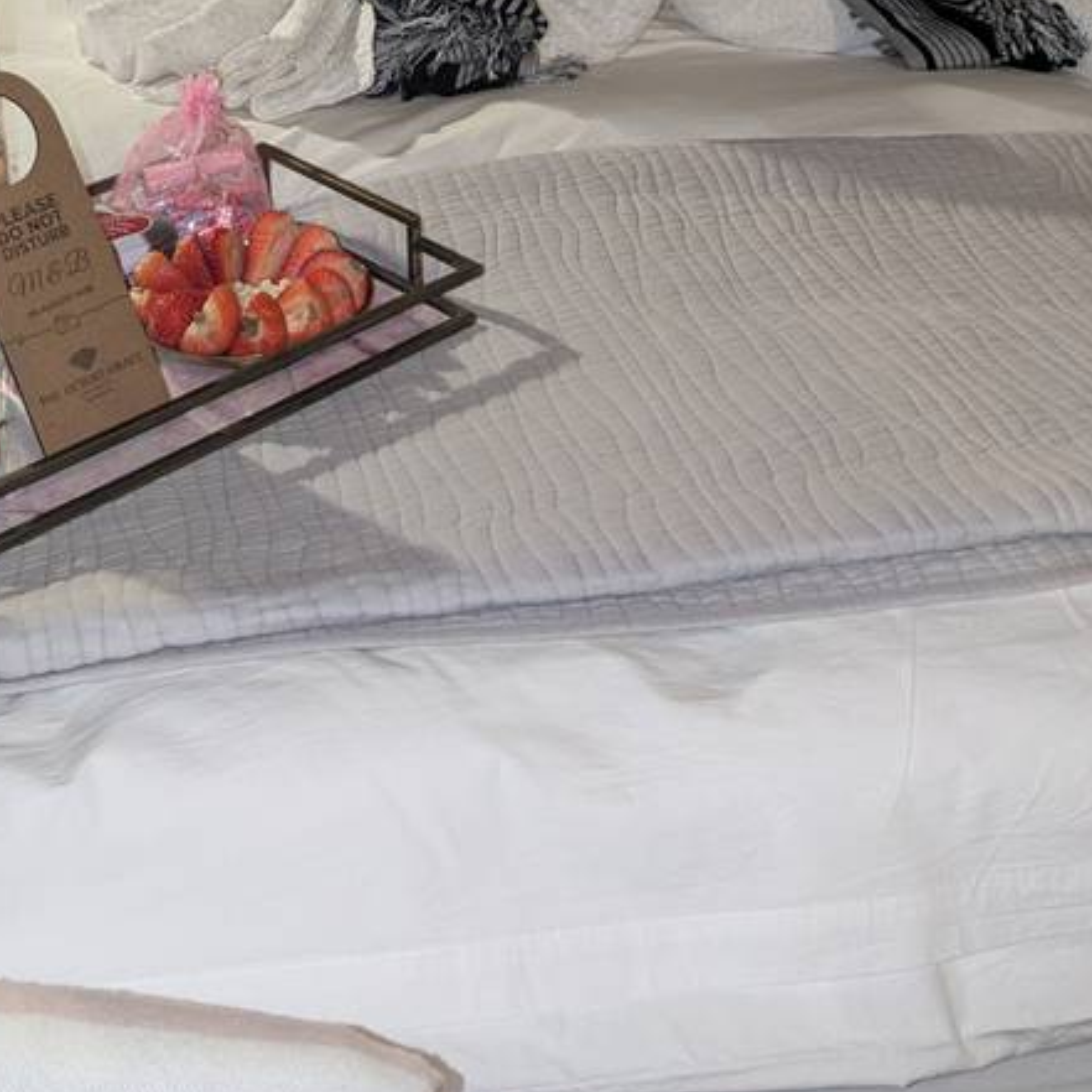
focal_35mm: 52
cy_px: -64
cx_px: 302
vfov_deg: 29.9
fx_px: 1856
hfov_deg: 32.3
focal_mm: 4.38
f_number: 1.73
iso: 518
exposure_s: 1/50
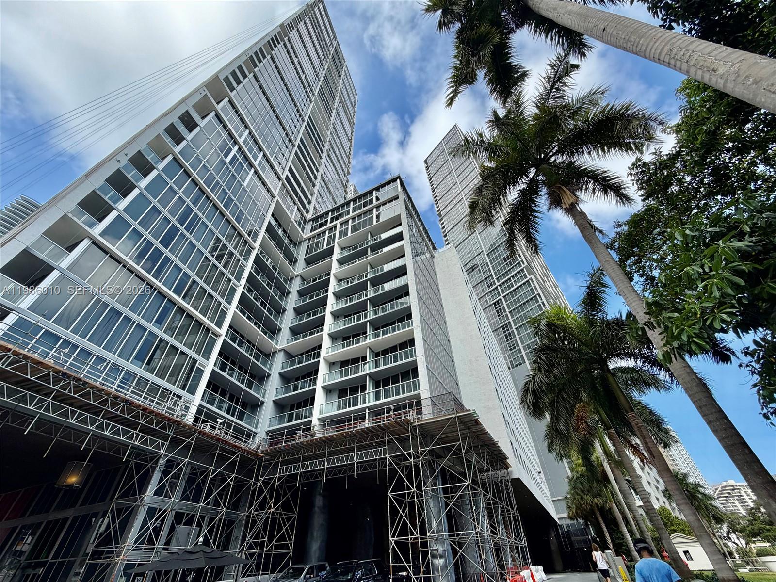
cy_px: 291
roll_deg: +3.1
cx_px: 388
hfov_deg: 102.1
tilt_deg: +42.8
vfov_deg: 85.7
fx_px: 314
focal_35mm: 14
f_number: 2.2
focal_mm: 2.22
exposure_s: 1/760
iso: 40
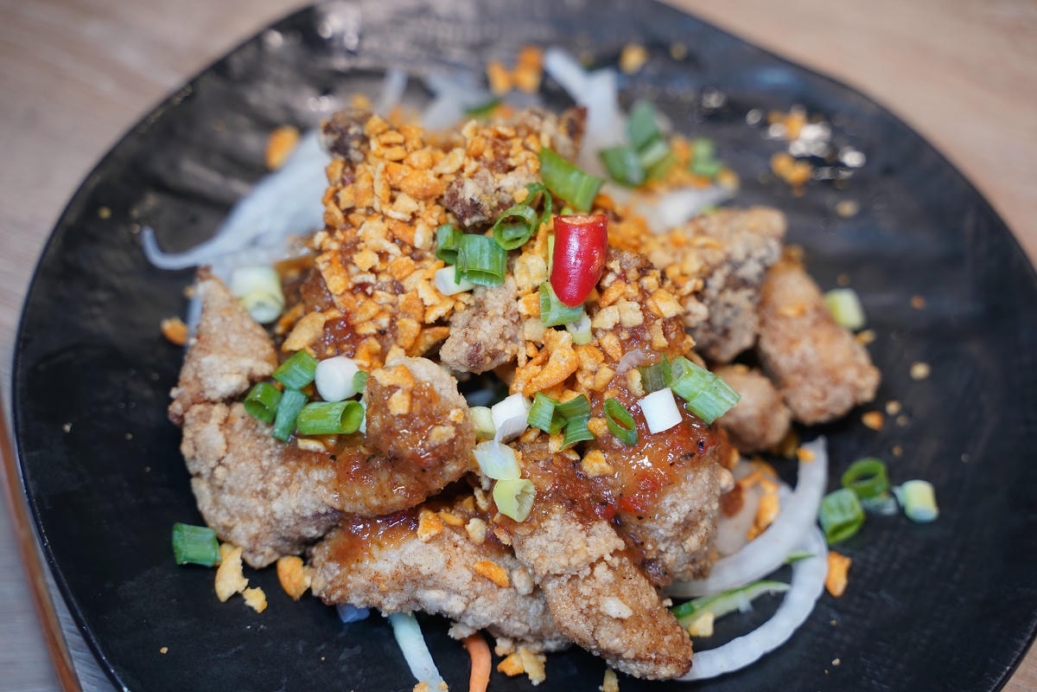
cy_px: 346
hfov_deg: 27.0
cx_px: 518
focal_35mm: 75
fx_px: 2160
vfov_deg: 18.2
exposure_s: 1/80
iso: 400
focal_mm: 75
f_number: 4
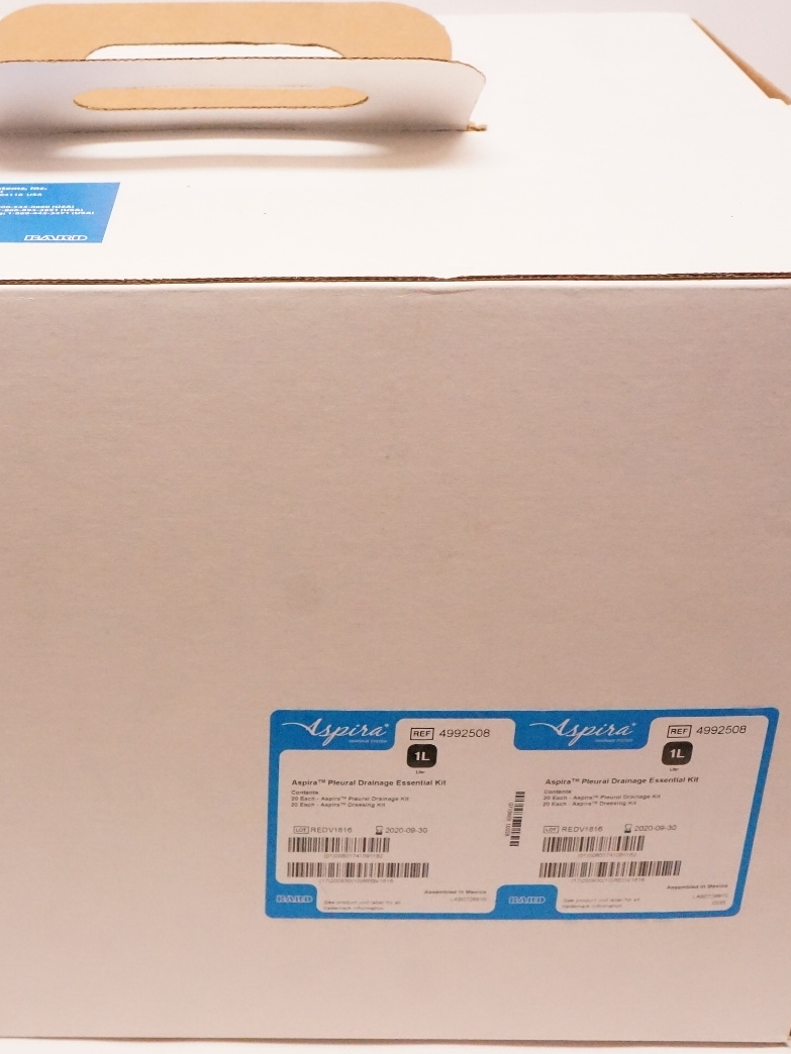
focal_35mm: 53
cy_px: 524
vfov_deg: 36.2
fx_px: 1615
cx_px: 202
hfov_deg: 27.2
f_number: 7.1
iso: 6400
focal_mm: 24
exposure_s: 1/320
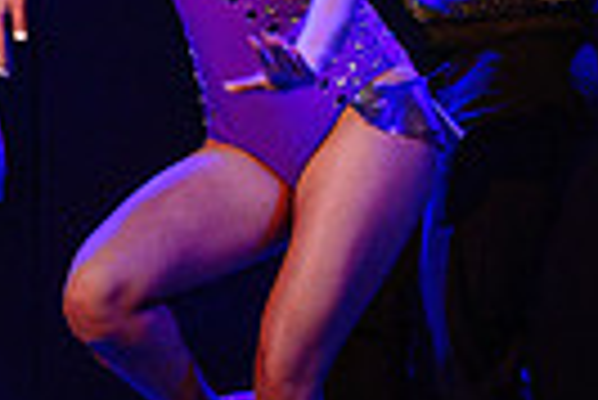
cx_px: 307
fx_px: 10609
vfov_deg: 2.2
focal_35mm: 638
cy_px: -38
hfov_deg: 3.2
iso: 1600
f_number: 2.8
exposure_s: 1/200
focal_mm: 122
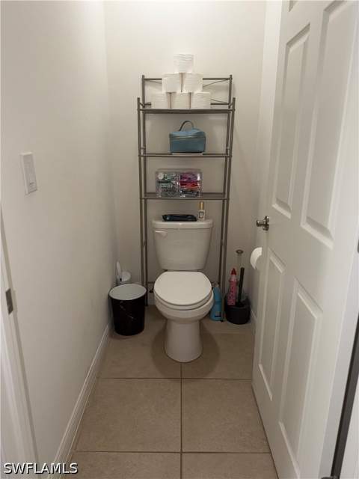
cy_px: 240
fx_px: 332
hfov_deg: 56.8
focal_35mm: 24
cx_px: 180
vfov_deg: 71.6
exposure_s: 1/121
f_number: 1.78
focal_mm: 6.76
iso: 125
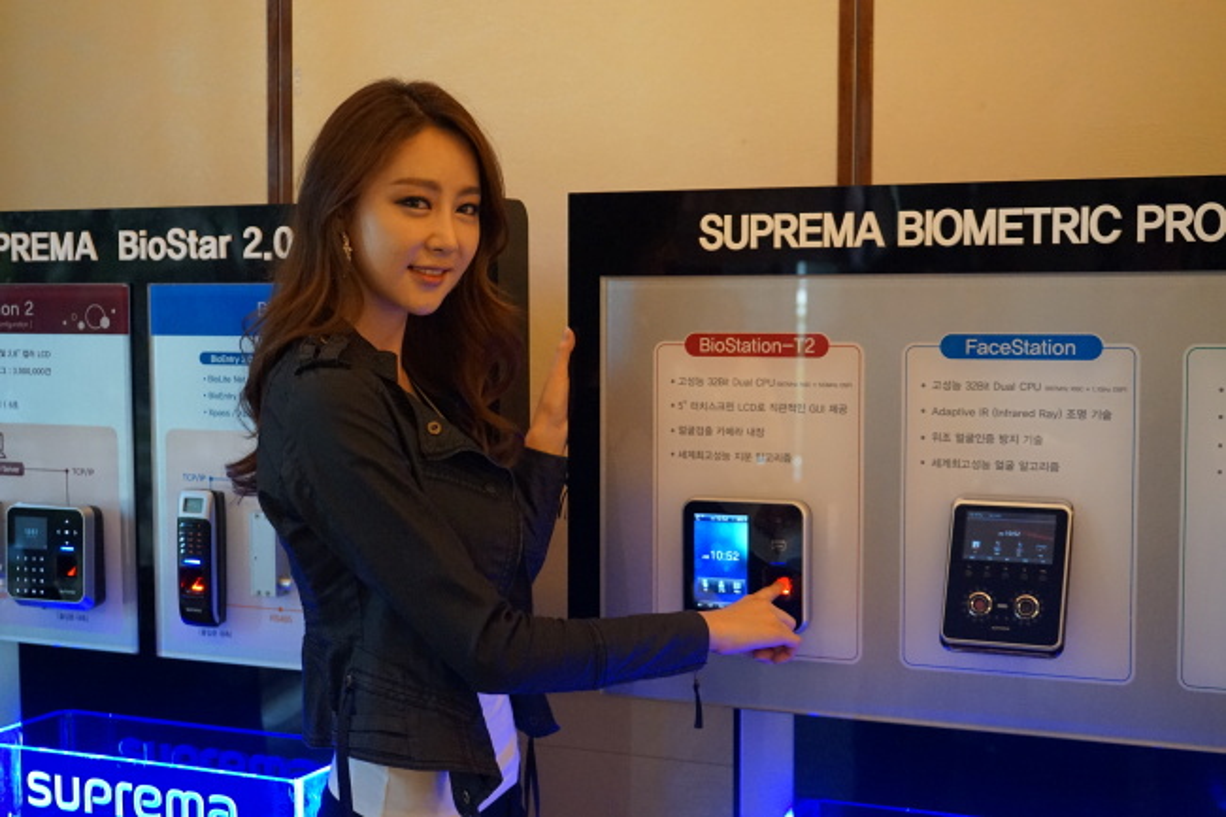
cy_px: 408
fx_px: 1736
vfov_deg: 26.5
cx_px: 613
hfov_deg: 38.9
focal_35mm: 51
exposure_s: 1/160
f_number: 4.5
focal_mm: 51
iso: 5000
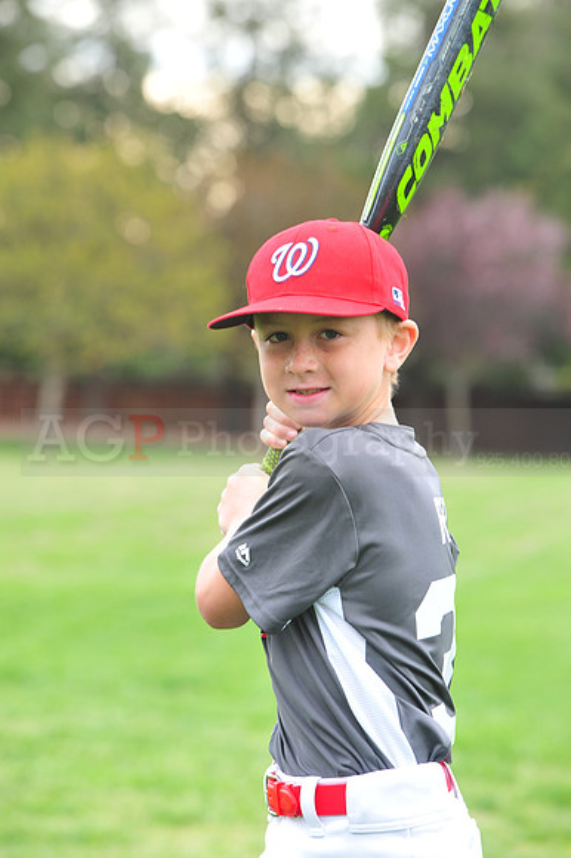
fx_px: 3930
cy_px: 429
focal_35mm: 165
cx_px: 286
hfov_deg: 8.3
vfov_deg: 12.5
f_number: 7.1
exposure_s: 1/125
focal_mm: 165
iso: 400
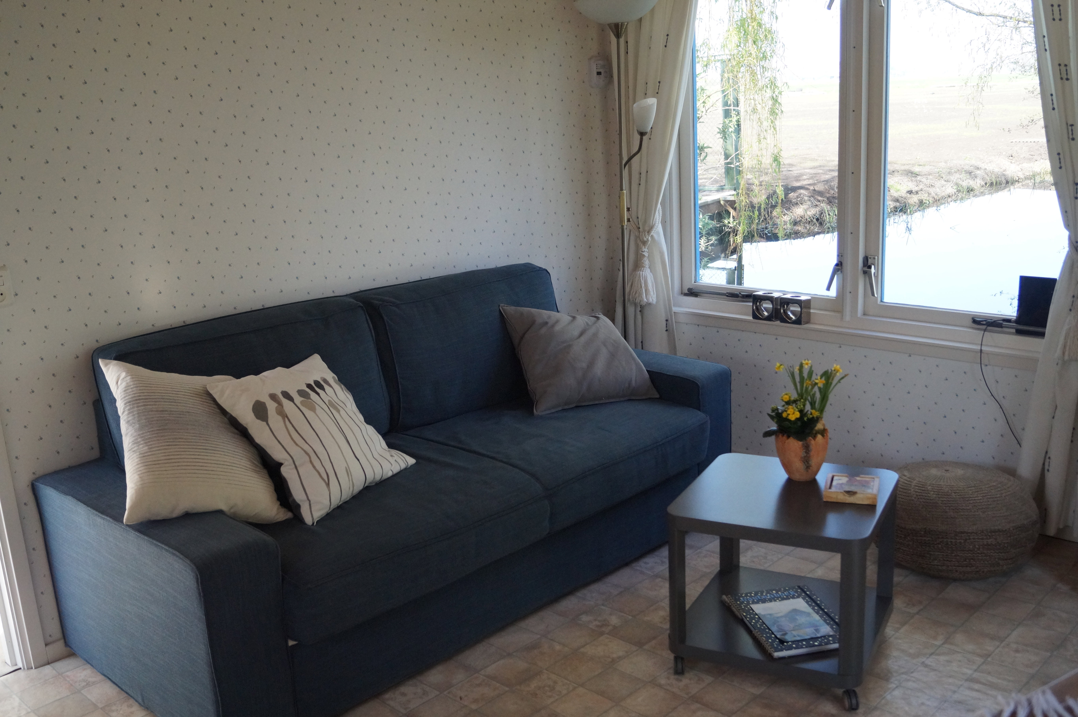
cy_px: 358
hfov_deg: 57.2
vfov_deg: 39.9
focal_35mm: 33
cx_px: 539
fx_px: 988
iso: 1250
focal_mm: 22
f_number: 4
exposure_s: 1/640
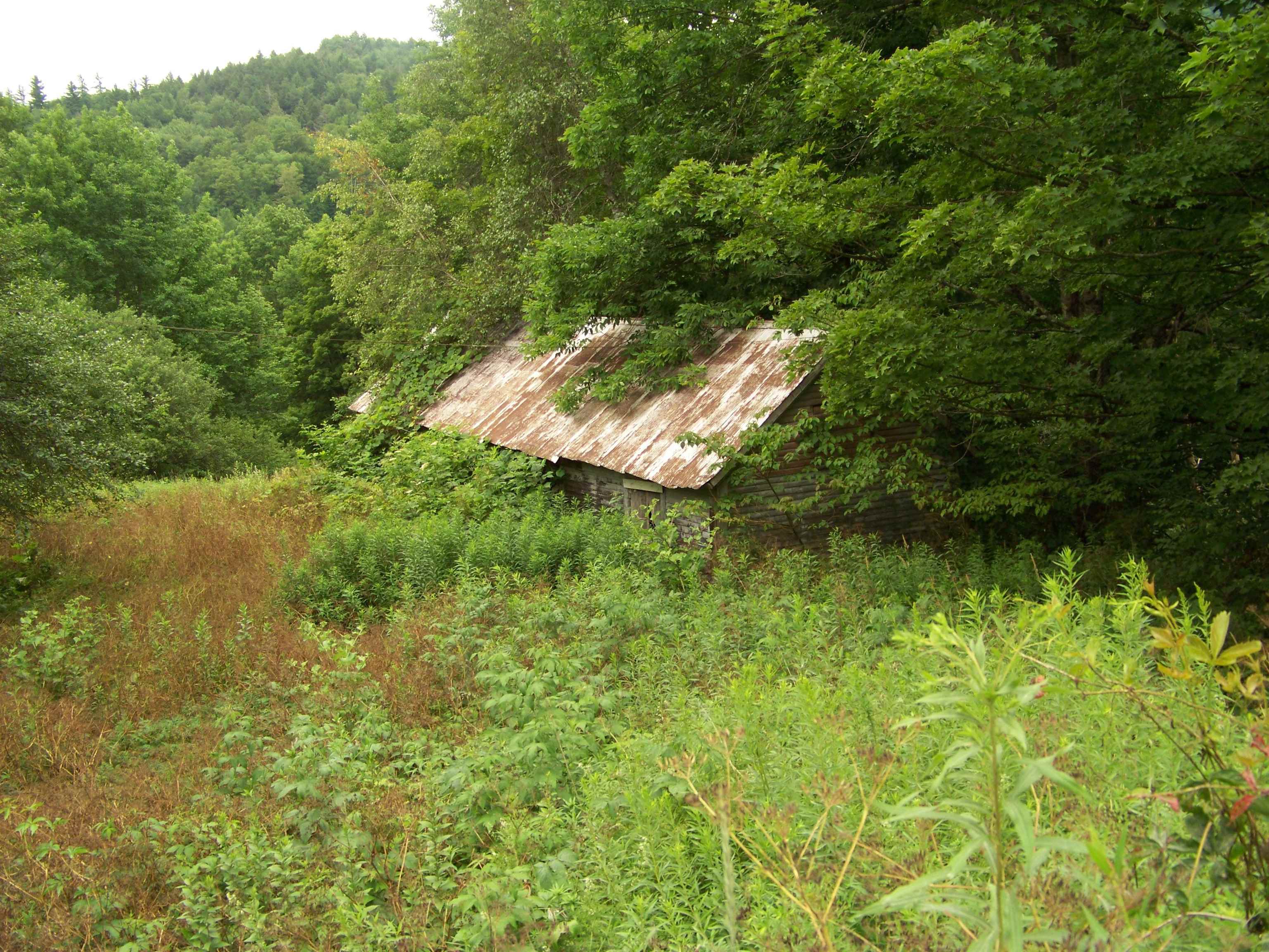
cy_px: 476
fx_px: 1320
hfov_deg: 51.4
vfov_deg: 39.7
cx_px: 634
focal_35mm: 36
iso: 69
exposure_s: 1/100
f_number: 2.8
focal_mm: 5.85
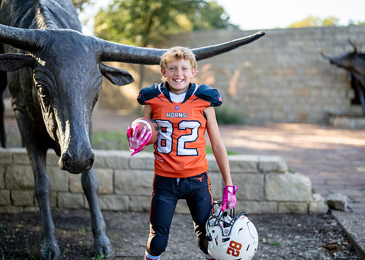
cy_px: 128
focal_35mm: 55
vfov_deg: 25.8
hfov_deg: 35.6
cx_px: 185
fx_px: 568
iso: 200
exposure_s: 1/2000
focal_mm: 50
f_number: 1.2
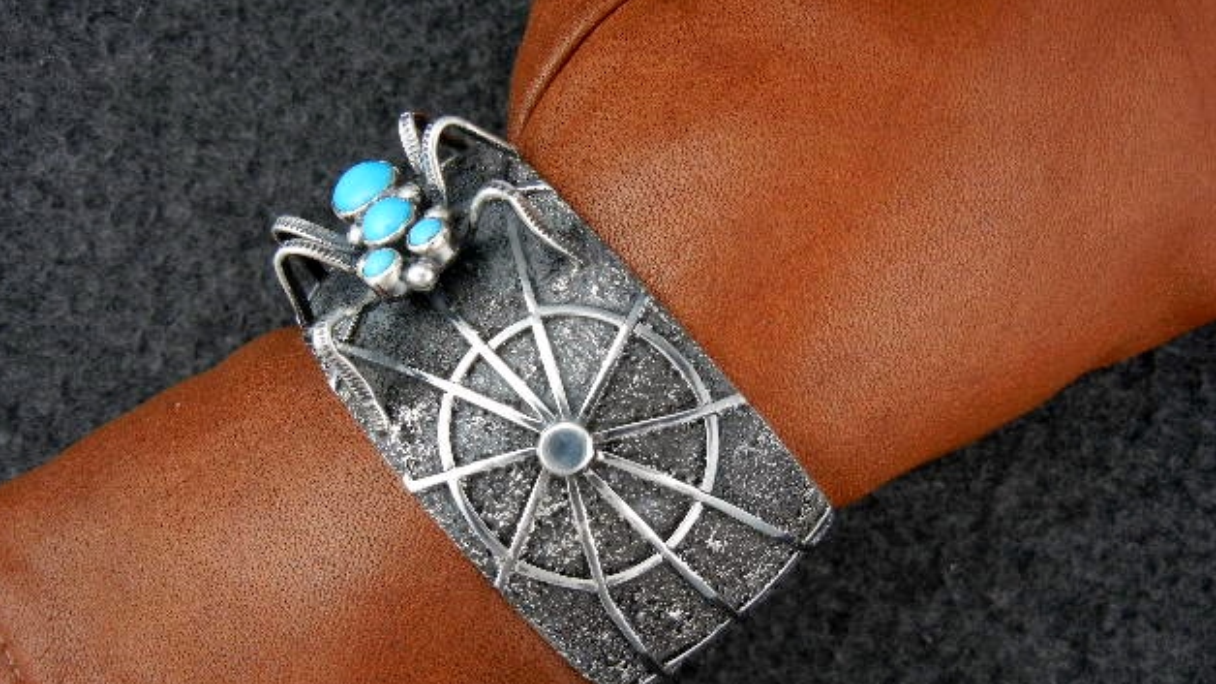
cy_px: 388
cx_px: 600
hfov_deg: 41.3
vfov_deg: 23.9
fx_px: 1612
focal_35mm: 50
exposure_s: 1/16.1
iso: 400
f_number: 3.8
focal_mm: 8.1
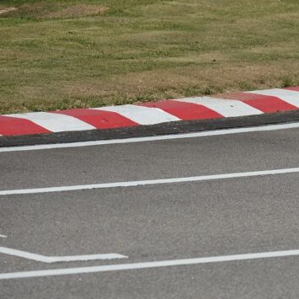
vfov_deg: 4.6
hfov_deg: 4.6
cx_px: 371
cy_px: 107
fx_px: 3713
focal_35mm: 380
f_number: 3.5
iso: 280
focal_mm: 155
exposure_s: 1/8000
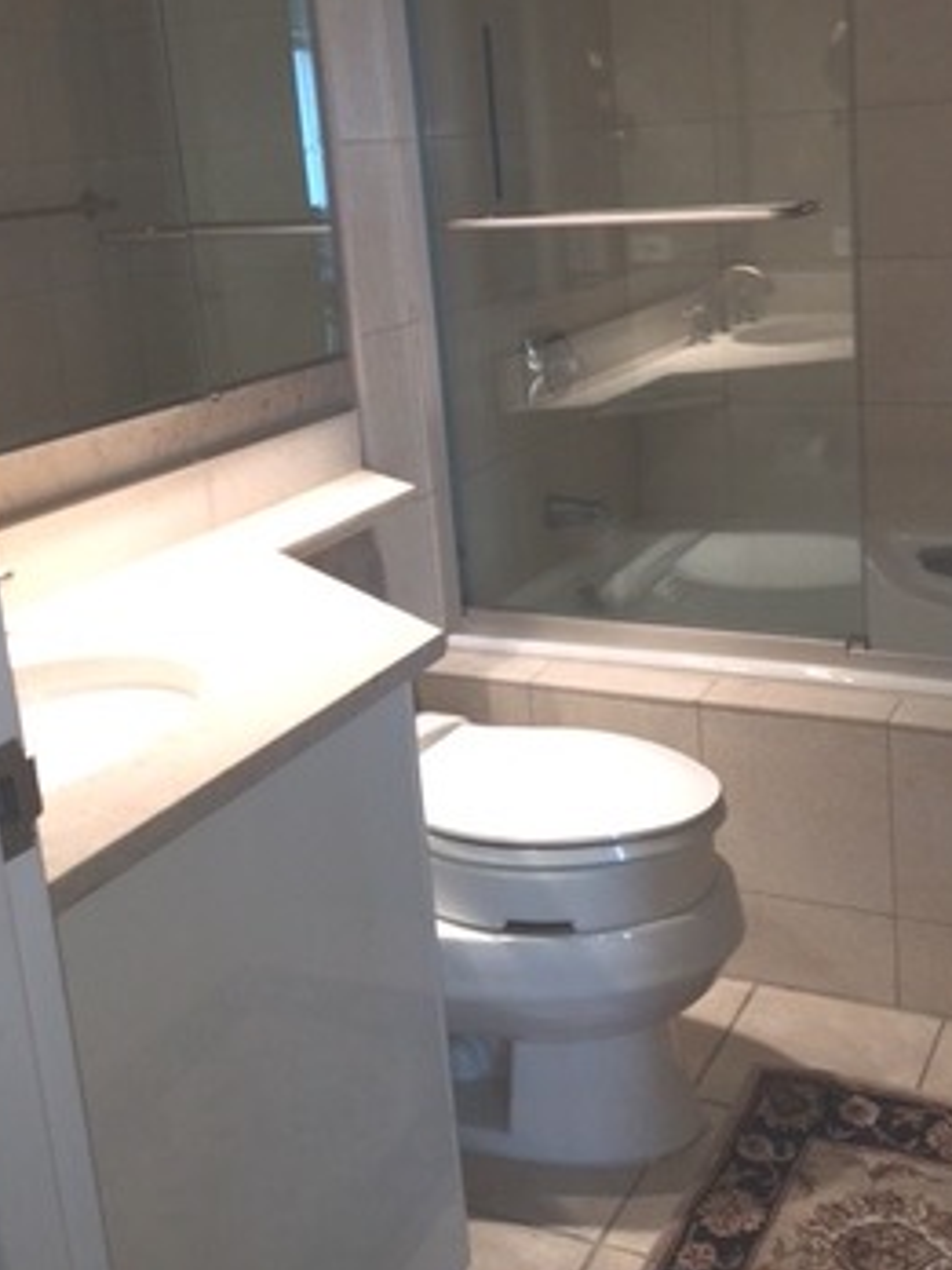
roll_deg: +4.8
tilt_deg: -12.0
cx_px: 609
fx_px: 1467
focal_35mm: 40
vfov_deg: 46.3
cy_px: 456
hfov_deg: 35.7
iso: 25
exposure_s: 1/58
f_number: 2.2
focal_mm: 4.15
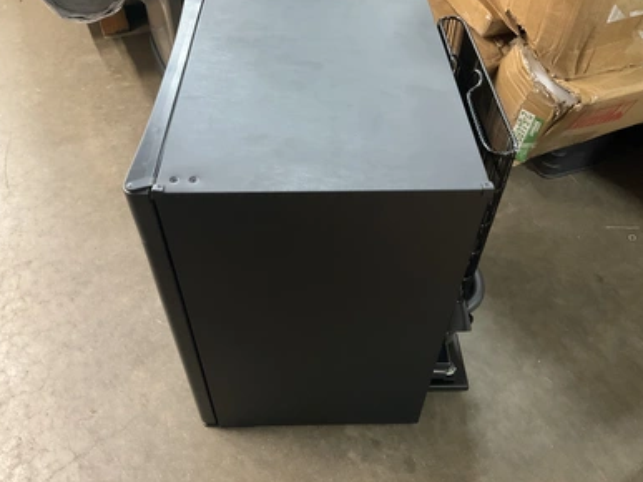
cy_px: 241
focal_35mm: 30
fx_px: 557
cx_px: 321
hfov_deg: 60.0
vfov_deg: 46.8
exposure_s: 1/30
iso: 320
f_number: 1.8
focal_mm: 3
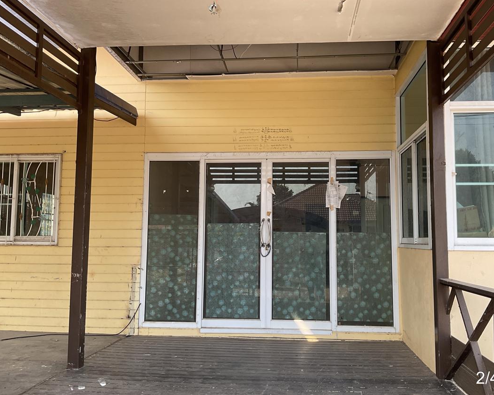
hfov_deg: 57.1
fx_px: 453
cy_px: 201
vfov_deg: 47.1
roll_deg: -0.7
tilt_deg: +5.3
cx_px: 269
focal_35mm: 31
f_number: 1.8
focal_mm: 3
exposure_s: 1/292
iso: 25
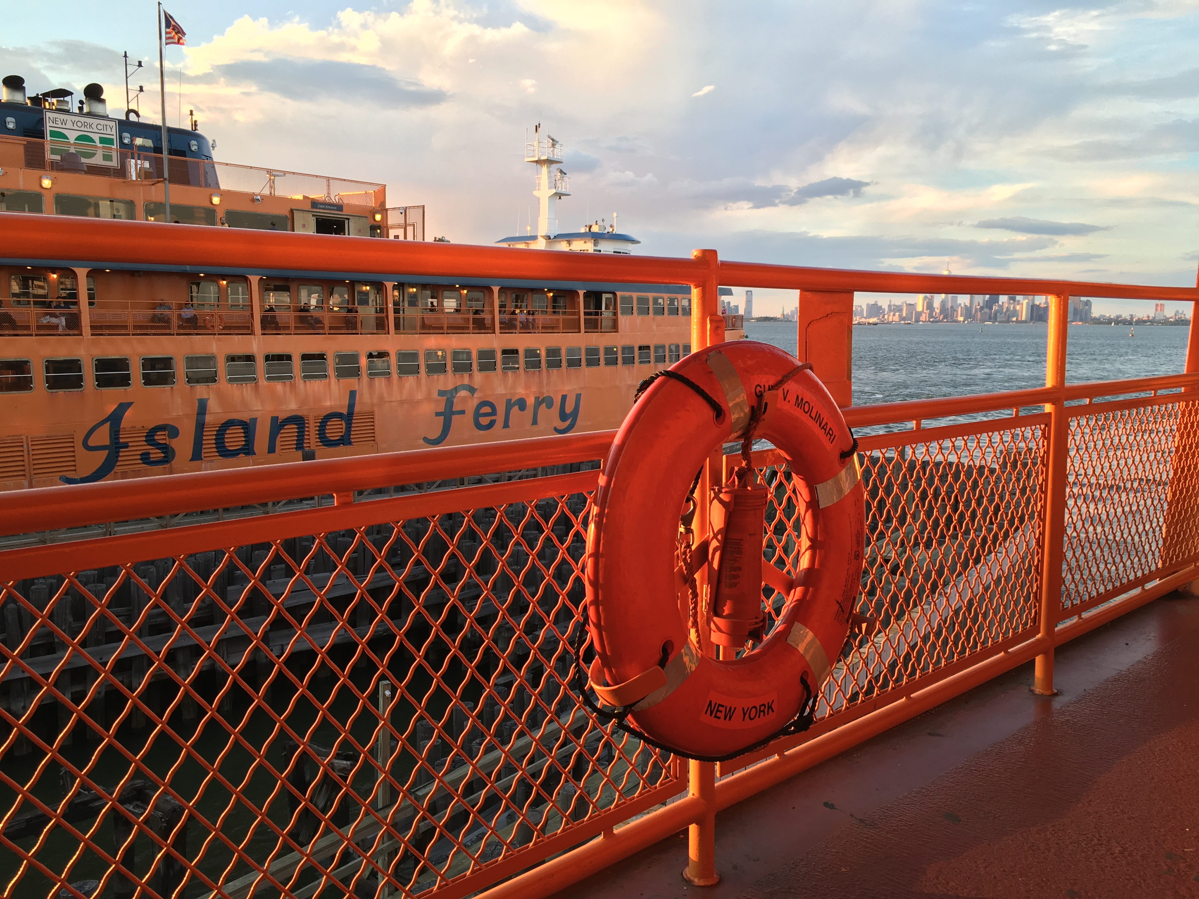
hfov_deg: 61.7
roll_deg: -0.4
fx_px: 1004
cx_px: 600
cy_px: 450
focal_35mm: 29
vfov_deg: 48.2
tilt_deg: -6.9
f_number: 2.2
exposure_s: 1/127
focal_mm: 4.15
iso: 25
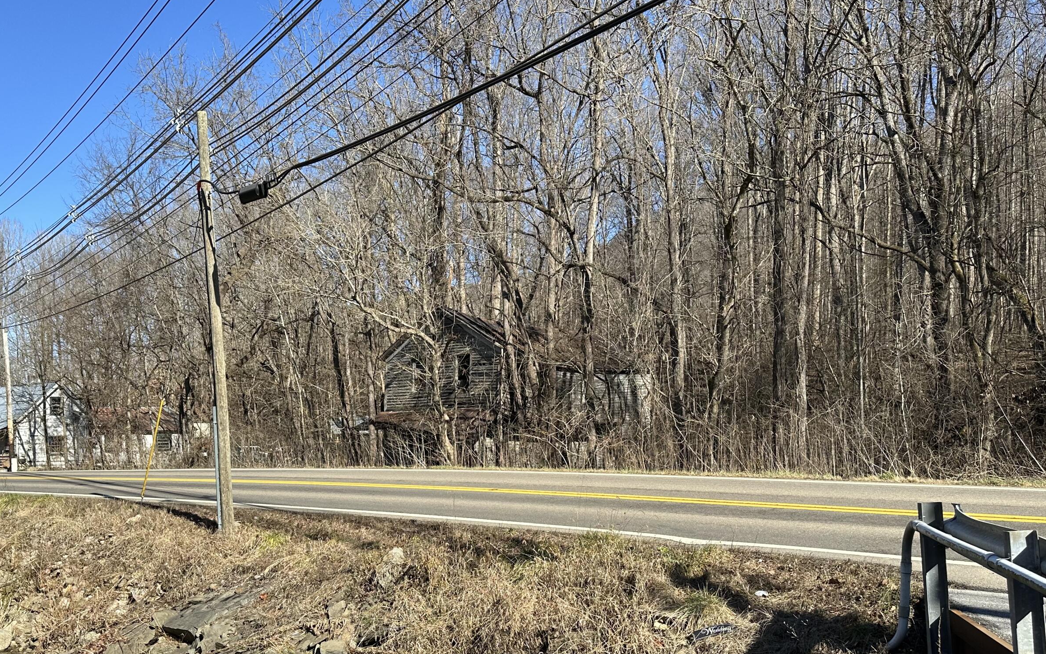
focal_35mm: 32
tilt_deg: -1.3
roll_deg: +0.3
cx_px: 486
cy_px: 434
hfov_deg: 59.6
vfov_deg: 39.0
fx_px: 912
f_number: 1.78
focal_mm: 6.86
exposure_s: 1/2591
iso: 80
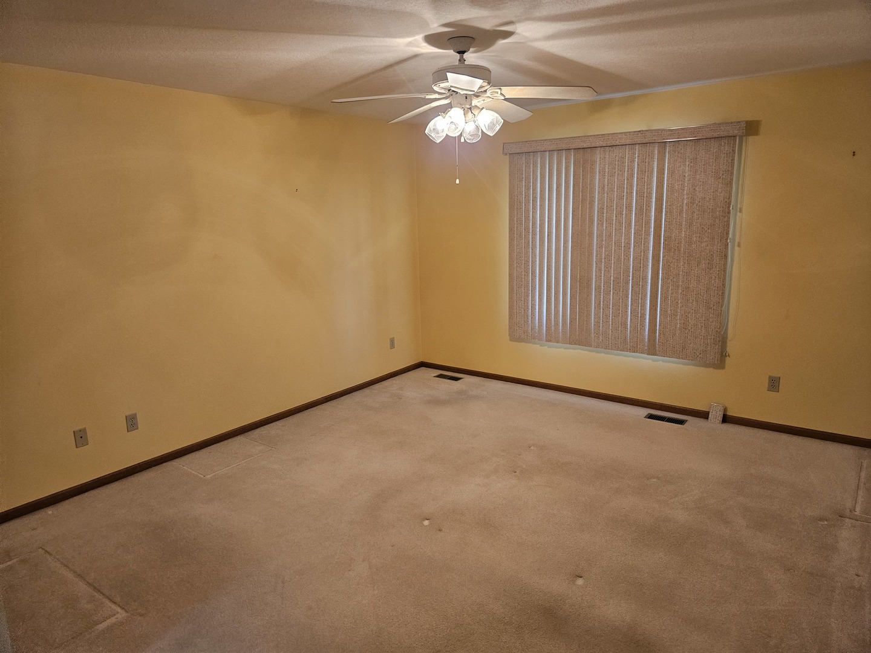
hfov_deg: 73.9
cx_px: 436
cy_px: 326
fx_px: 579
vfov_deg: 58.9
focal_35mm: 23
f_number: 1.8
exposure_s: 1/120
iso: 320
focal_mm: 5.4
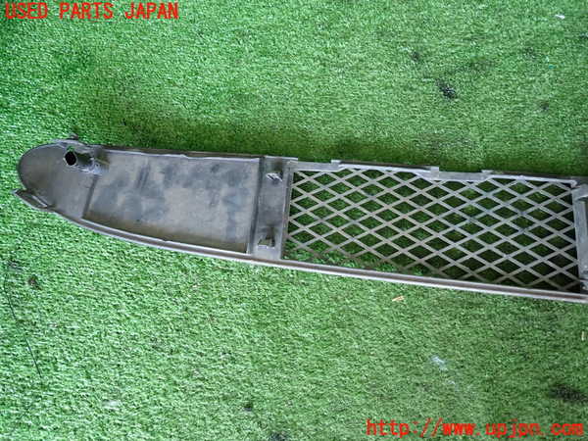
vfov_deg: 54.9
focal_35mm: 25
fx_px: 425
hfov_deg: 69.4
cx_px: 294
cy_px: 220
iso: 200
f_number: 2
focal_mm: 4.5
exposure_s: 1/50
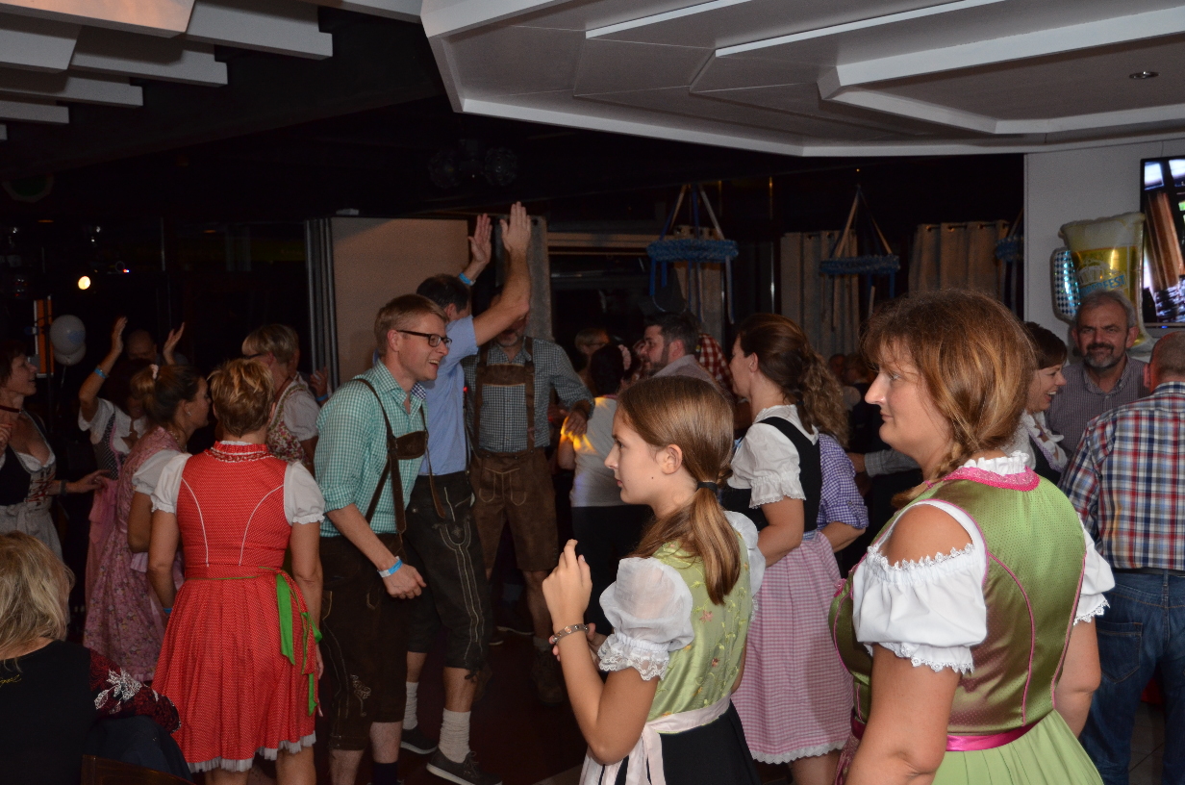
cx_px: 592
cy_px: 392
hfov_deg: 51.4
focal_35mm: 38
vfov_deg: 35.3
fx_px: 1232
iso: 800
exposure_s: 1/60
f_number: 4
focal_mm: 25
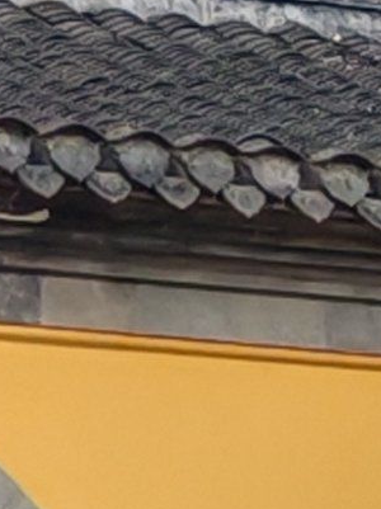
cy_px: -1204
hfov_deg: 3.3
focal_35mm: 443
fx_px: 6512
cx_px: -827
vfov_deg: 4.3
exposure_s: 1/833
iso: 50
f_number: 1.95
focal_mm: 5.52
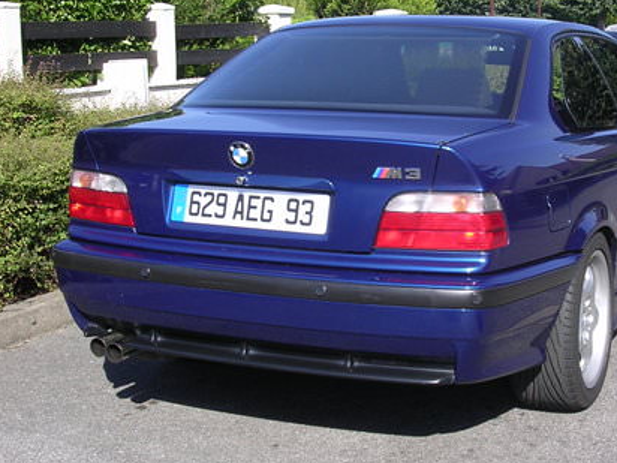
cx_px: 449
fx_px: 1052
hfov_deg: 32.2
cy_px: 184
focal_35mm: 59
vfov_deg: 24.8
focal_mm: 5.8
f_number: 5.6
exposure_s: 1/193
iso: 100
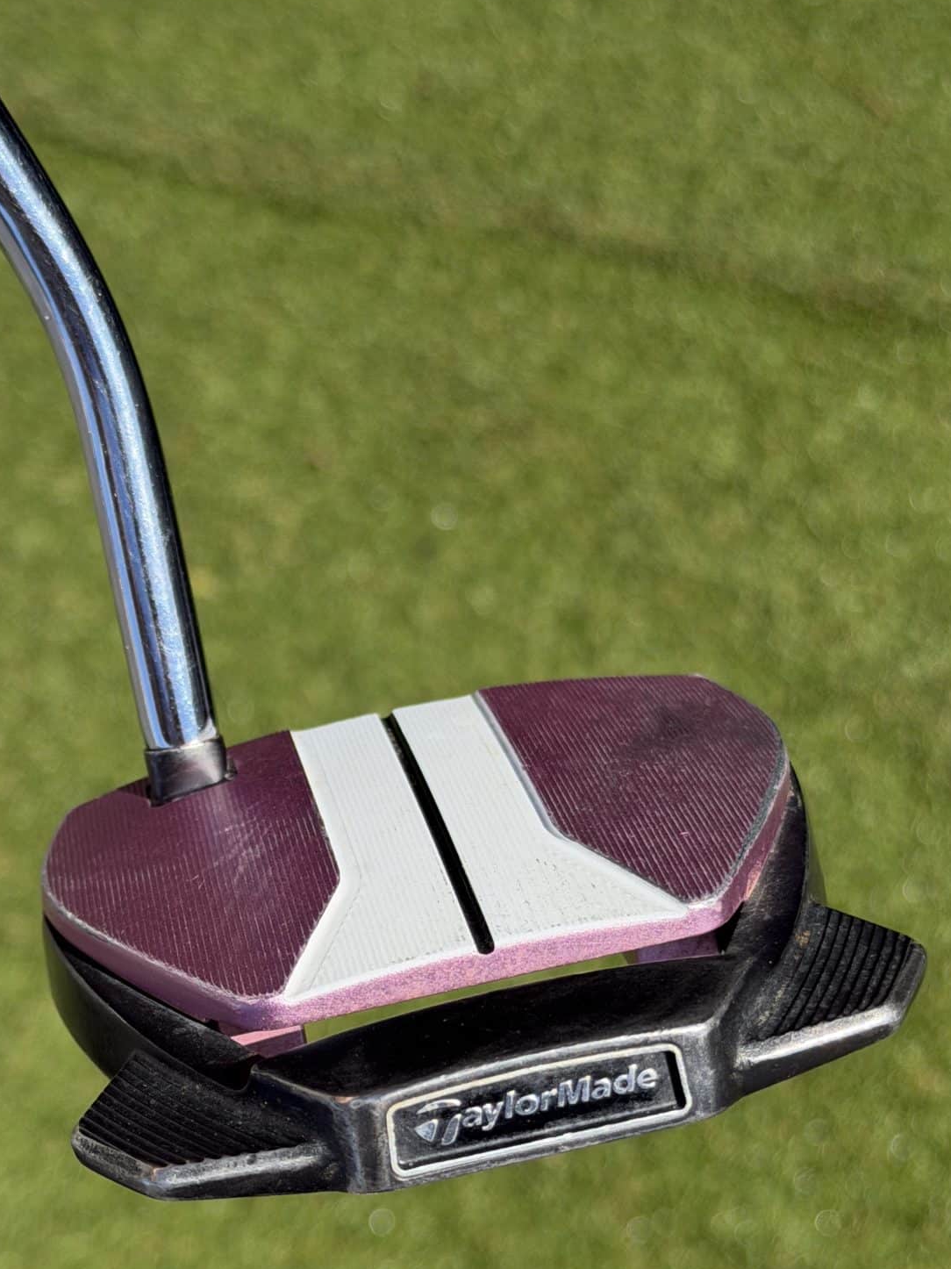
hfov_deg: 21.6
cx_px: 444
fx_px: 2492
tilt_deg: -61.5
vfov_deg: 28.5
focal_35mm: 68
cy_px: 732
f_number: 1.78
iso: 80
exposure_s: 1/3096
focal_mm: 6.76
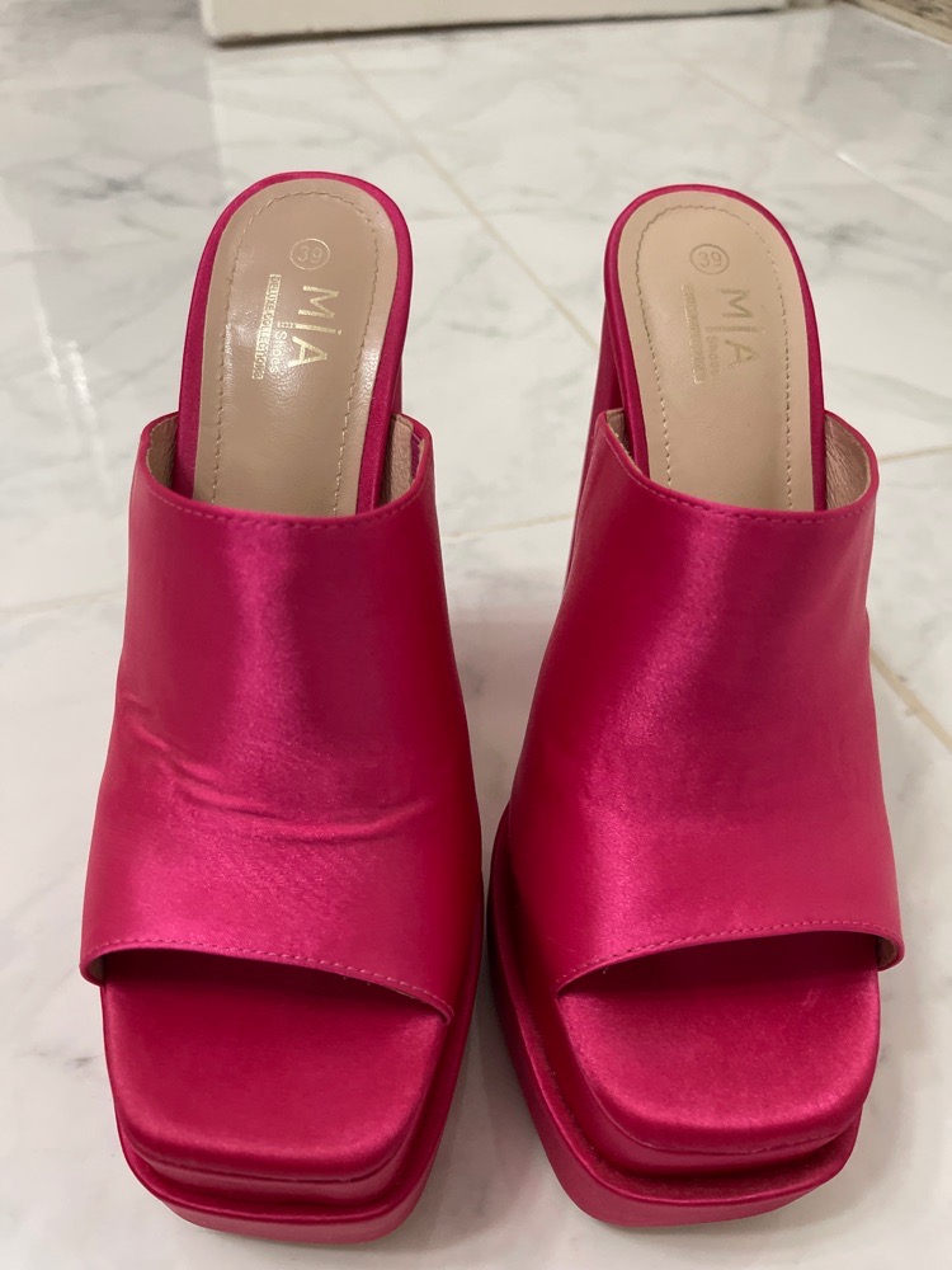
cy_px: 635
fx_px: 917
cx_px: 476
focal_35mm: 25
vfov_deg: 69.4
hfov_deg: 54.9
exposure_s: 1/50
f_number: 1.6
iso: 400
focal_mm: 5.1
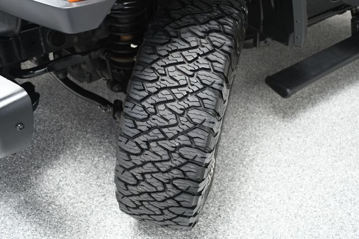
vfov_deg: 34.2
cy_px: 120
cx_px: 180
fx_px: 389
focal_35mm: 39
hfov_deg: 49.6
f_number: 3.8
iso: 100
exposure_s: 1/160
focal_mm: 26
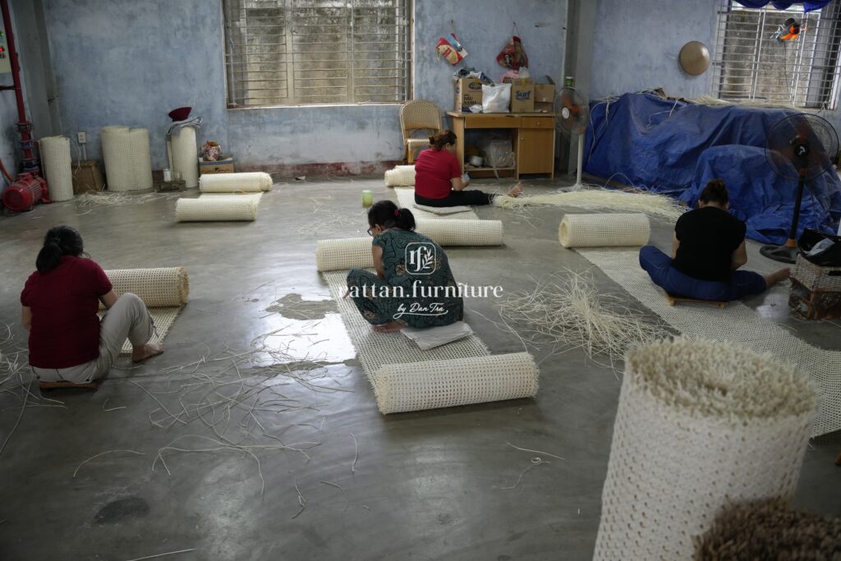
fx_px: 631
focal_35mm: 27
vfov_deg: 47.9
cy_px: 280
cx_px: 420
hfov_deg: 67.4
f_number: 4
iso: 800
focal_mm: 18
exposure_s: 1/160
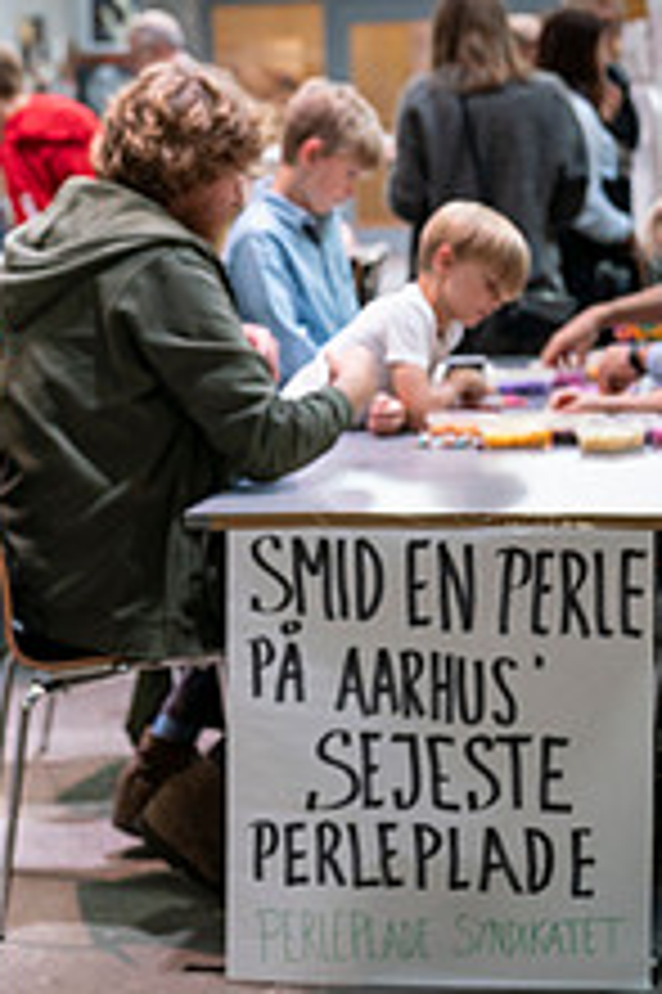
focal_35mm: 108
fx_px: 2983
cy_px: 499
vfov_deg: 18.9
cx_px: 50
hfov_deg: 12.6
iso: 1600
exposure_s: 1/160
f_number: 2.8
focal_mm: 53
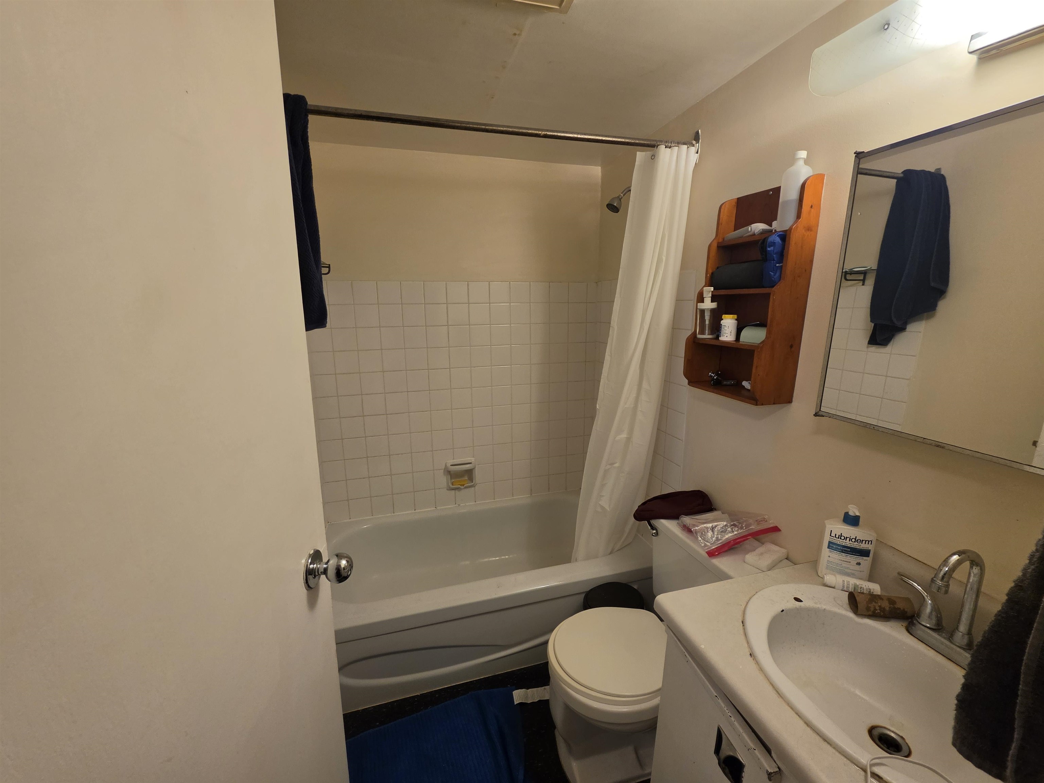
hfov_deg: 106.2
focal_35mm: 13
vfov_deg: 89.9
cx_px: 522
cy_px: 392
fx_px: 392
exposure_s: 1/120
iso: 160
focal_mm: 2.2
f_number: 1.9
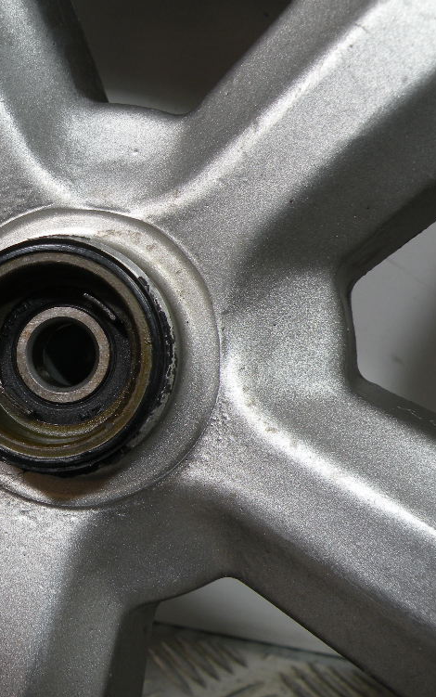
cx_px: 41
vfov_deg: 50.4
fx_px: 741
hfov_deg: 31.2
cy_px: 342
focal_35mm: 39
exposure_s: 1/70.6
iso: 64
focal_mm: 4.7
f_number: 3.5
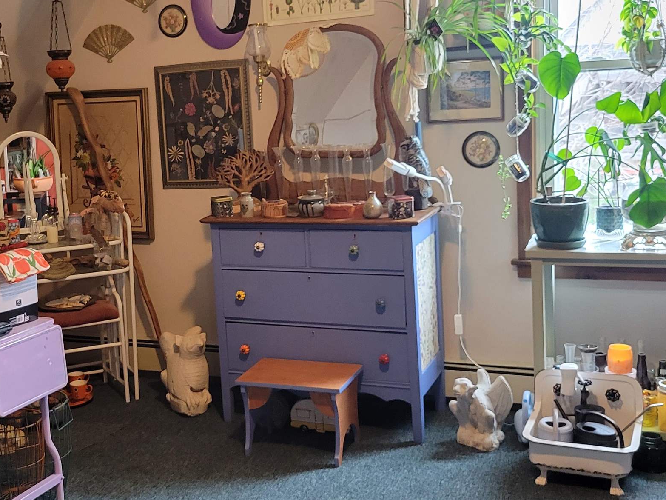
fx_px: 981
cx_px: 165
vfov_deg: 28.5
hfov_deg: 36.6
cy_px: 218
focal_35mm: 51
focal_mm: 5.4
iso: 320
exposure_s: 1/40
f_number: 1.8
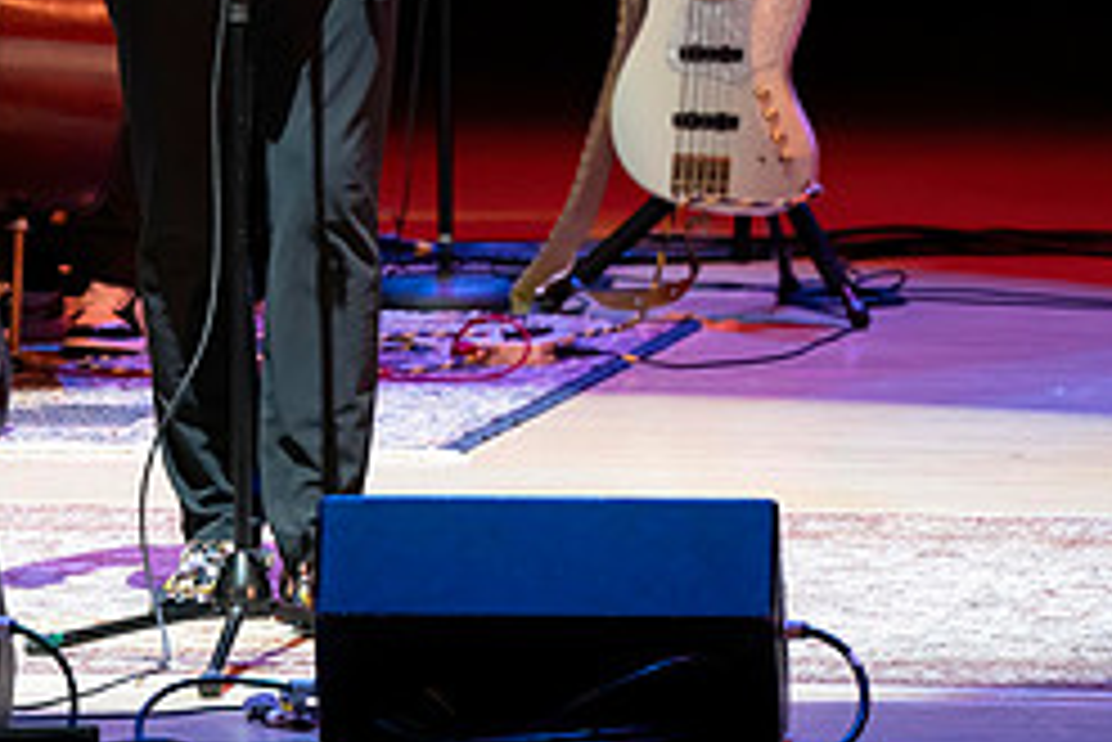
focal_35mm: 776
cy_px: -101
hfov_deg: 2.7
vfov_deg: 1.8
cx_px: 176
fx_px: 23983
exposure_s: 1/250
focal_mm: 330
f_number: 5.6
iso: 6400
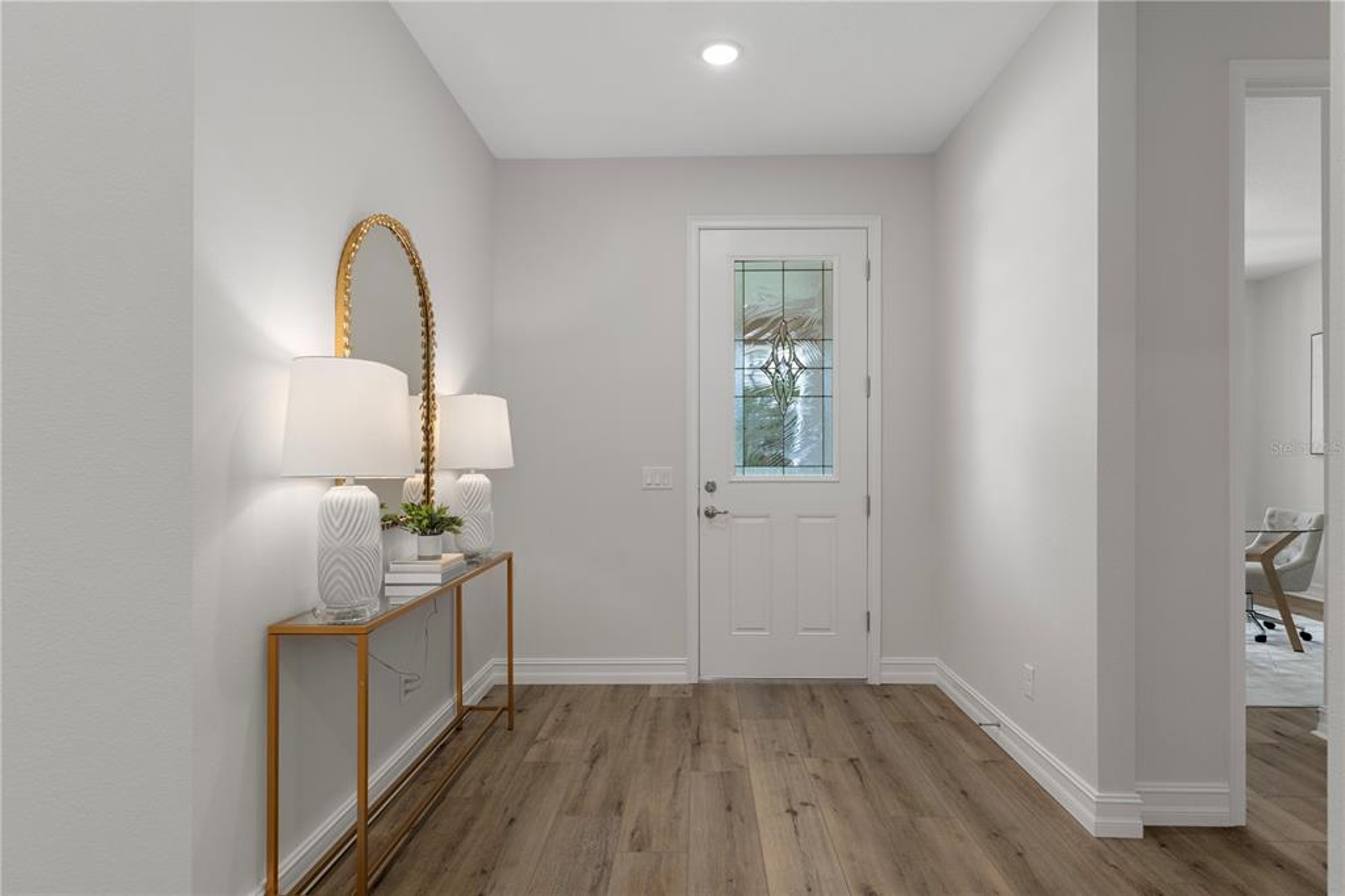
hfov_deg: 85.4
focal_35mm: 20
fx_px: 728
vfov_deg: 63.2
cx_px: 672
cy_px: 448
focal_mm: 13
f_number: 8
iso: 320
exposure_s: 1/20
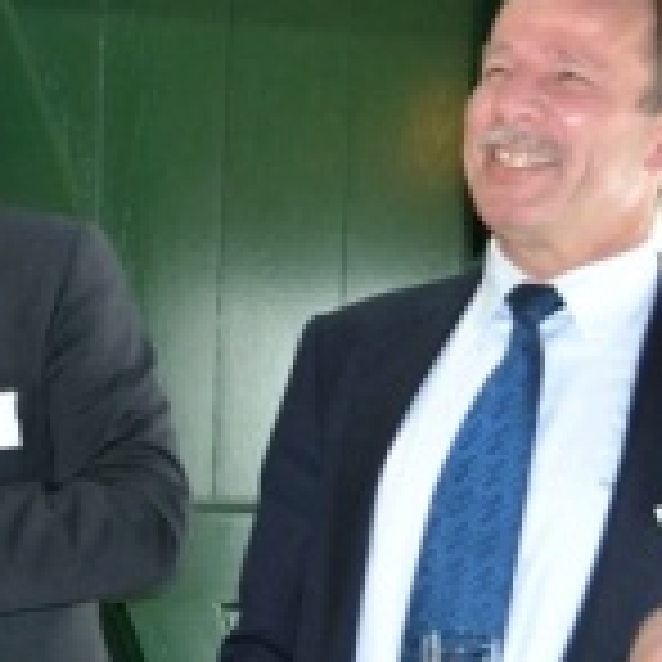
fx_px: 2012
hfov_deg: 17.8
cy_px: 367
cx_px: -117
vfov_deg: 18.7
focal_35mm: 93
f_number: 4
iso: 3200
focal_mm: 24
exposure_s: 1/60
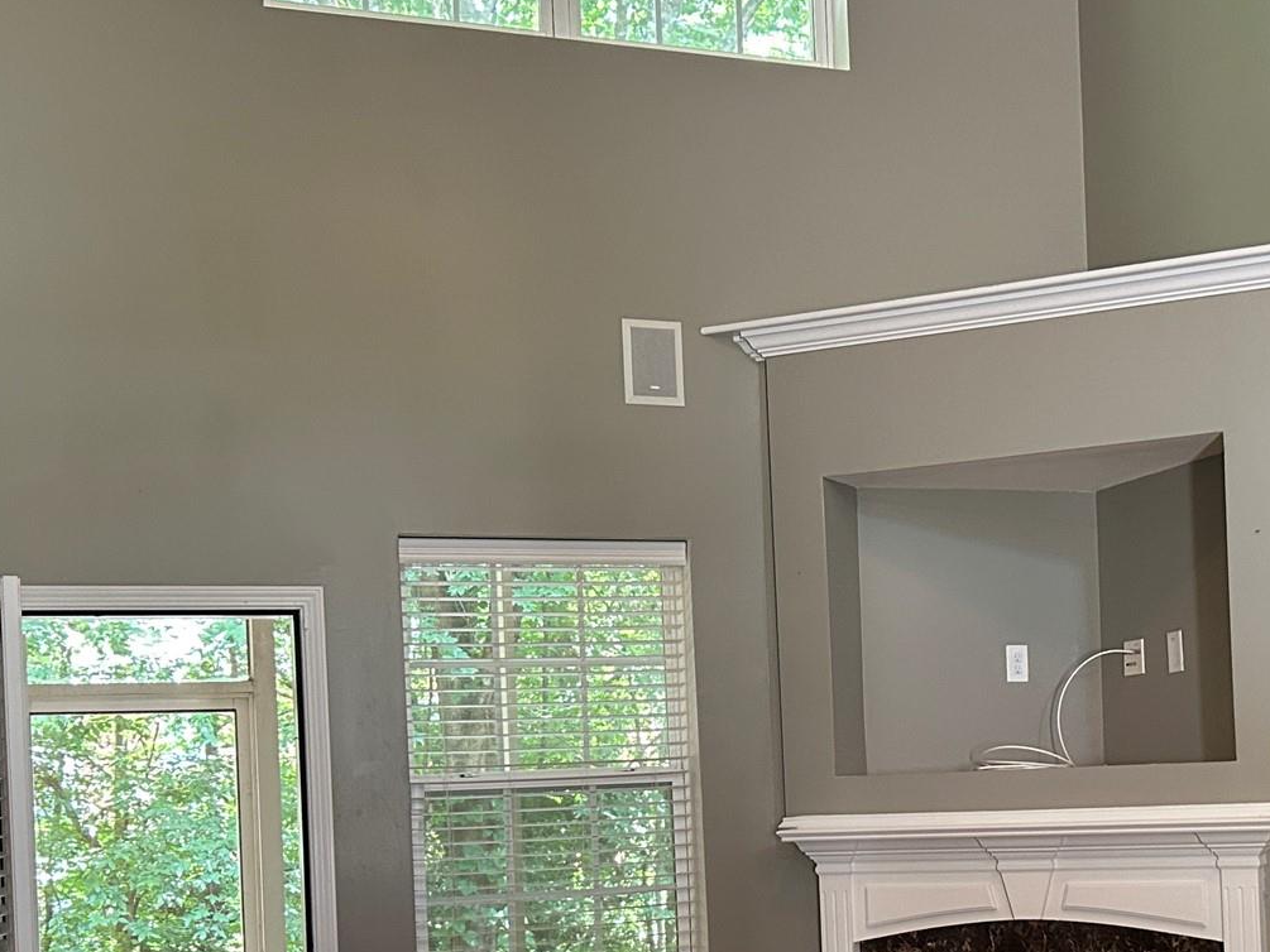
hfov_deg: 35.8
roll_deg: +2.3
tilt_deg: -0.6
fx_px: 1945
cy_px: 779
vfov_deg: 26.9
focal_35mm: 53
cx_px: 857
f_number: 1.5
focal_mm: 5.7
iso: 400
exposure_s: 1/60
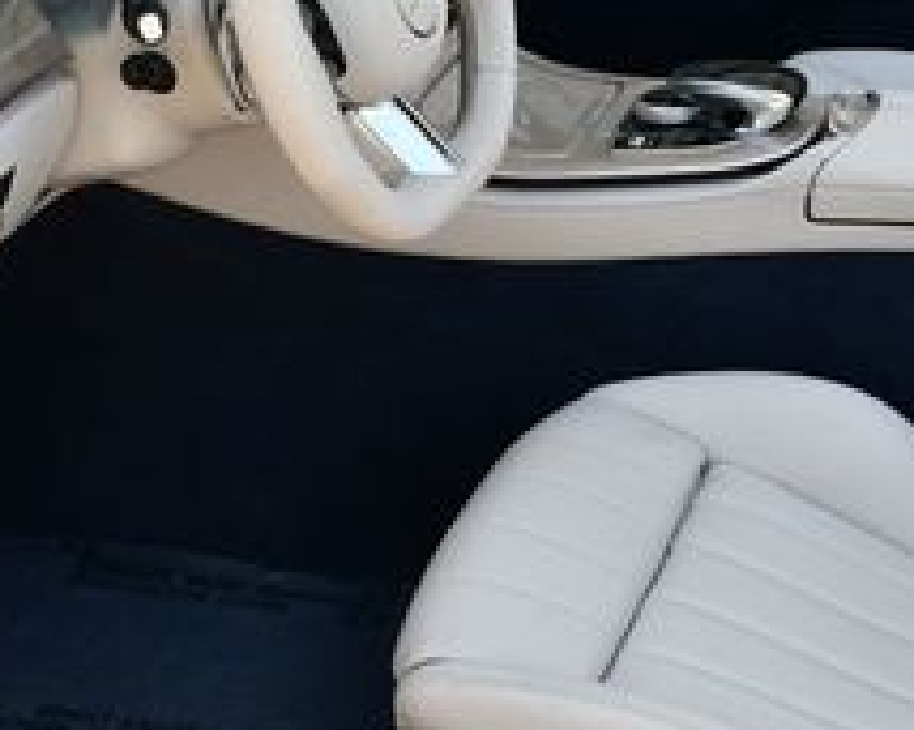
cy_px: 286
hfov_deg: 18.8
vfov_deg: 15.2
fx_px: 2731
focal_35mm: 101
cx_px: 769
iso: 320
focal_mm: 18
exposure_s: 1/250
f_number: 5.6
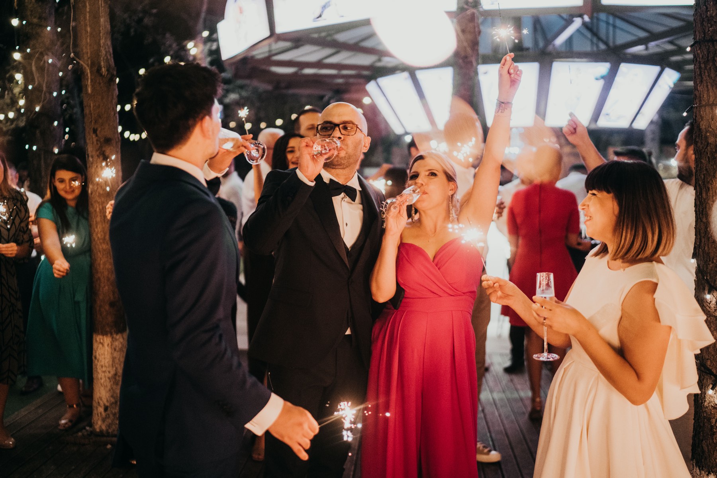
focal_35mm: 35
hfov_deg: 54.4
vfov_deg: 37.9
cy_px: 239
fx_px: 697
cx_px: 358
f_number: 1.4
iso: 3200
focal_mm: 35
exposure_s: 1/250
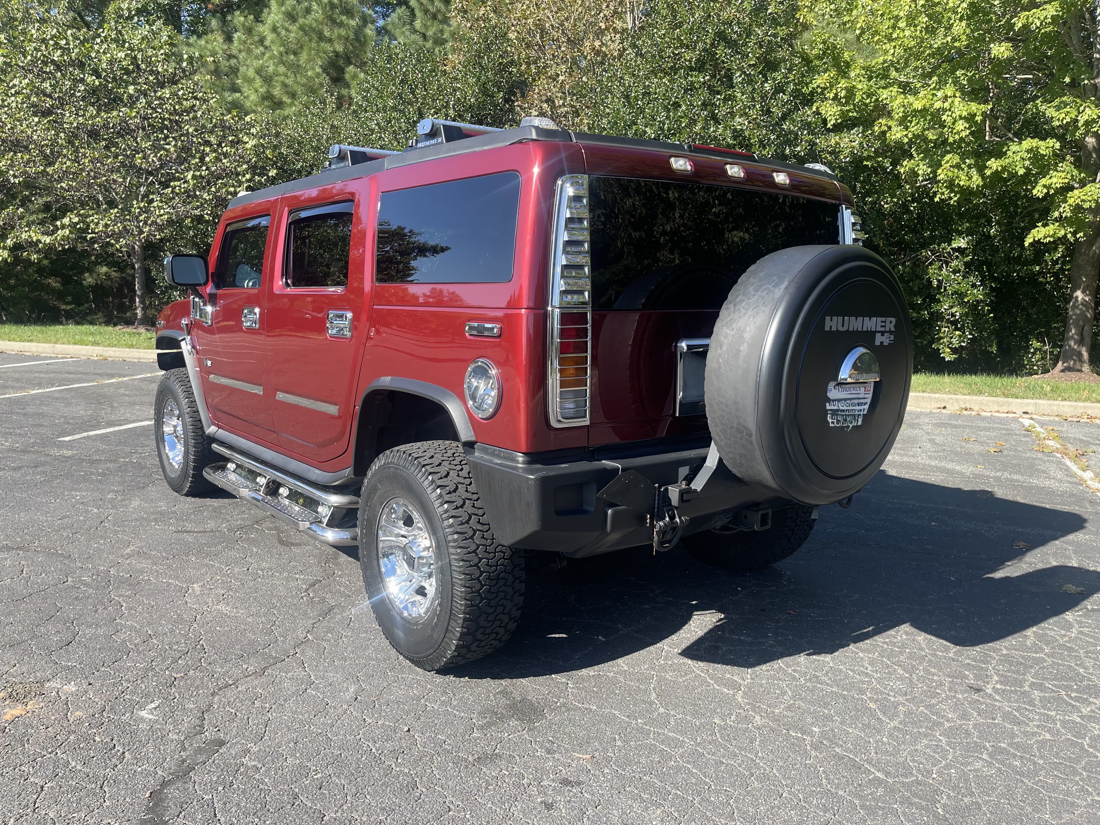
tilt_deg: -8.7
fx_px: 794
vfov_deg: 54.9
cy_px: 412
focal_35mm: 25
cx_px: 550
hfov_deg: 69.4
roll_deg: -0.2
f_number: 1.6
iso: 32
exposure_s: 1/831
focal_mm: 5.1
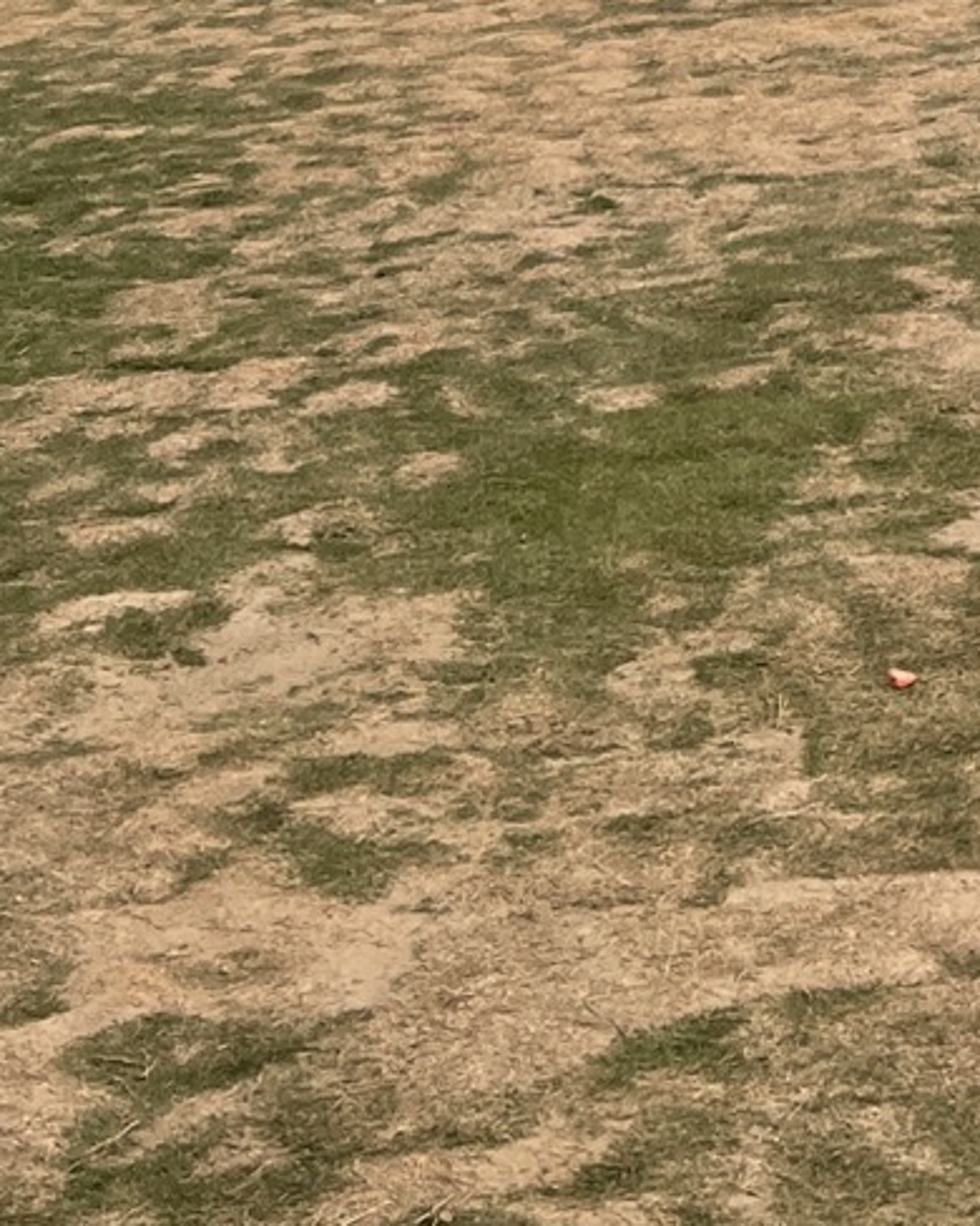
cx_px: 1068
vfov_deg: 15.9
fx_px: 3773
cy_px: -914
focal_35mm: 104
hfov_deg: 14.5
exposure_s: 1/7874
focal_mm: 5.1
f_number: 1.6
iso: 50
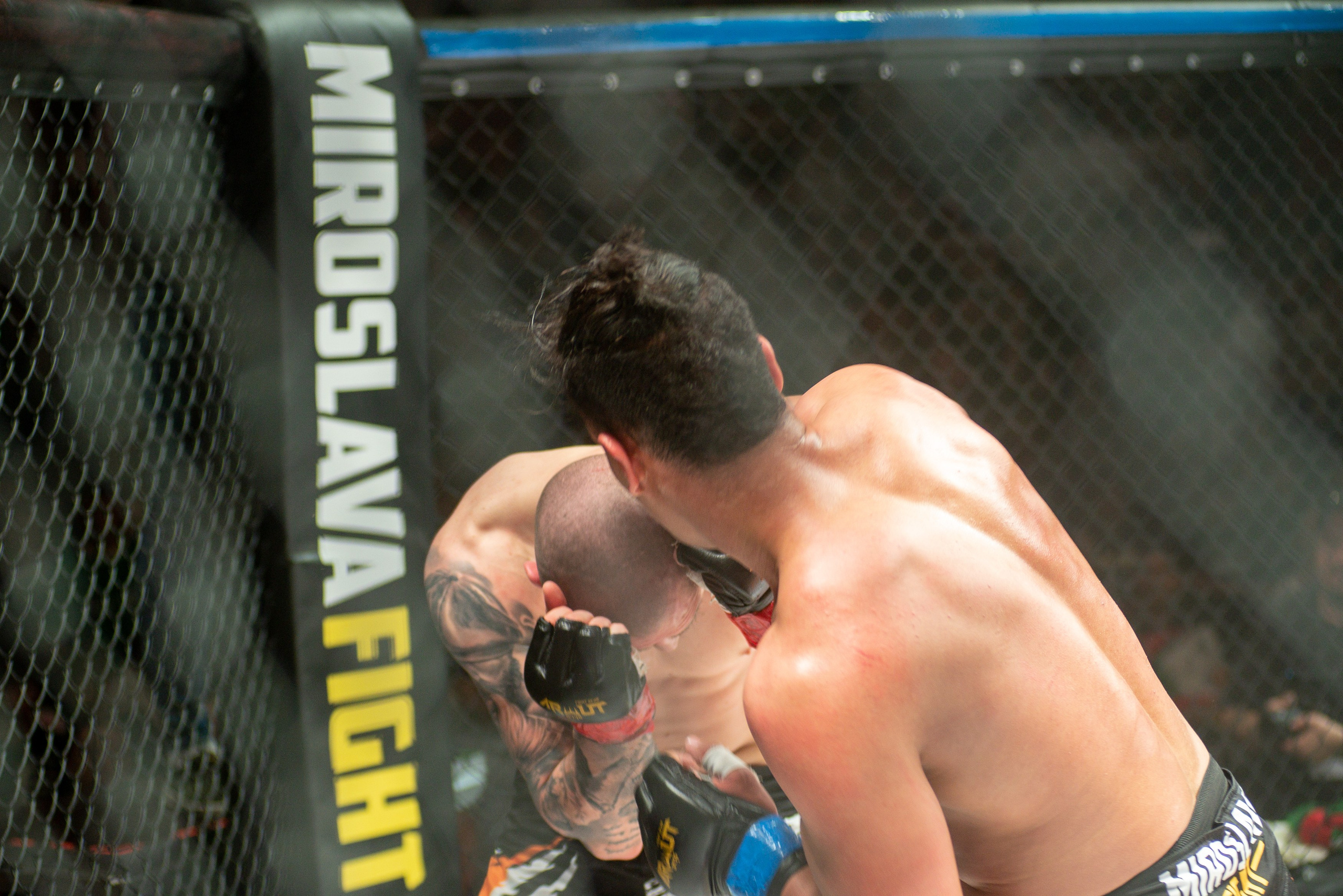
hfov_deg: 25.4
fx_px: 2985
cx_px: 672
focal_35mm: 80
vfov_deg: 17.1
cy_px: 448
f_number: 4
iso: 1250
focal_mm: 80
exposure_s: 1/320
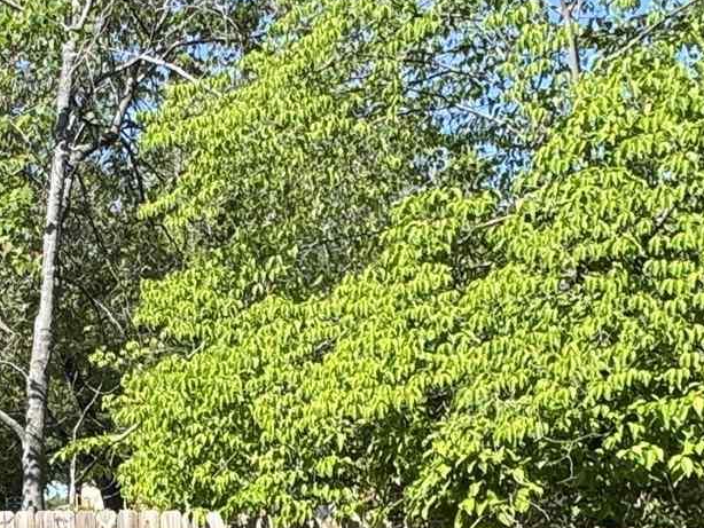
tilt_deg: -7.4
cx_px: 47
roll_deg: +2.2
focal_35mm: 70
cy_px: 702
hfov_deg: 26.7
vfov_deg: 19.3
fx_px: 1424
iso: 40
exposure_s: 1/812
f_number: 2.2
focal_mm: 2.22
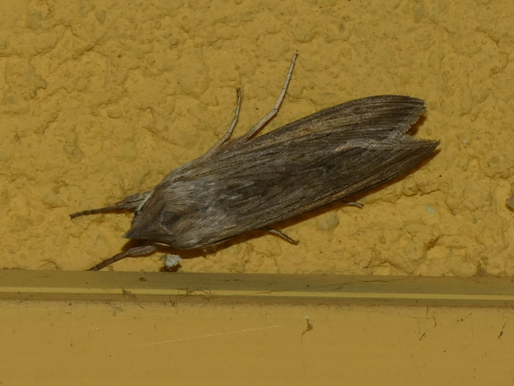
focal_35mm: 177
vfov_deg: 8.4
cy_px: 193
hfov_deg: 11.2
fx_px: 2629
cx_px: 257
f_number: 5.5
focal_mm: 31.7
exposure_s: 1/60
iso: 80
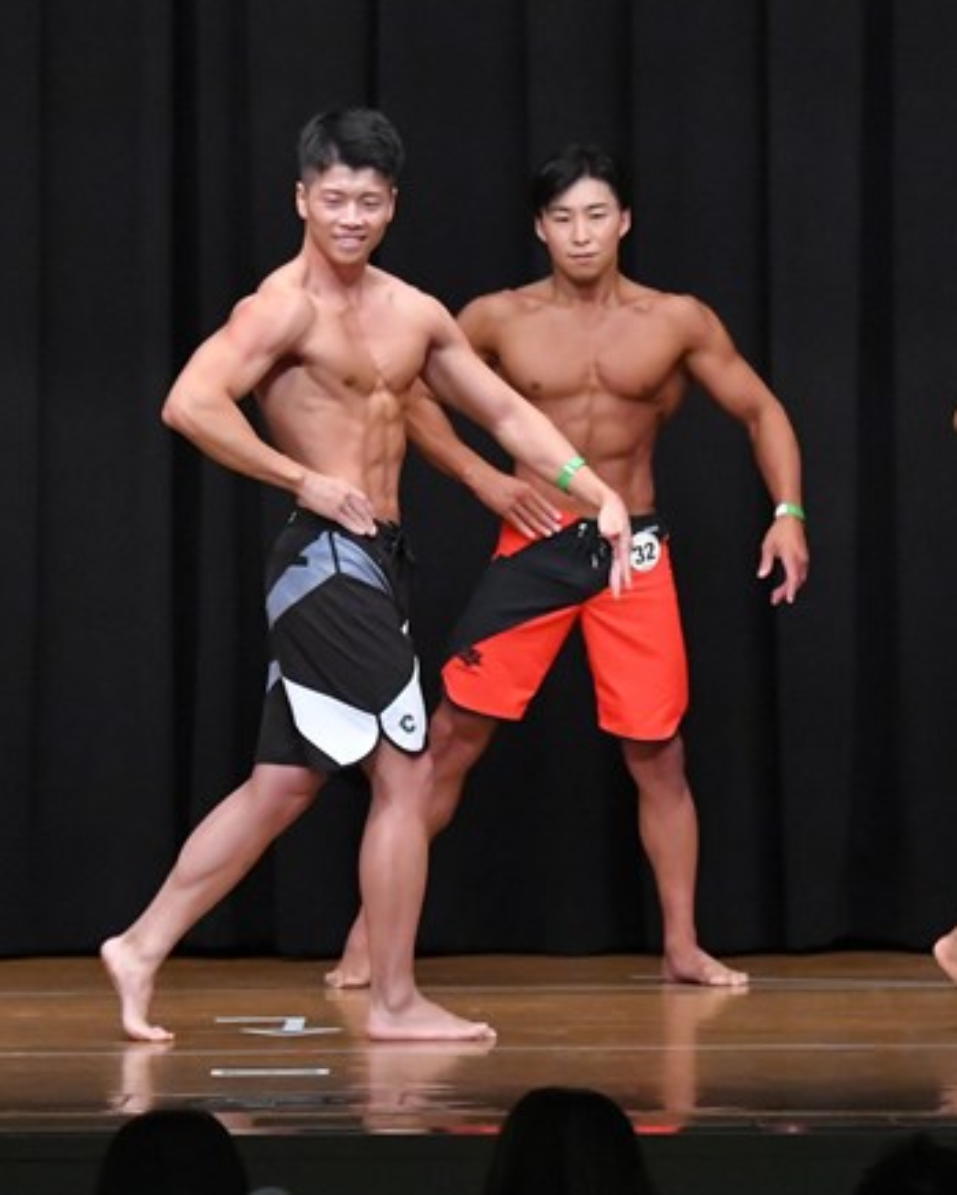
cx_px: 402
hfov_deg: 5.1
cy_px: 622
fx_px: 10795
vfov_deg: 6.3
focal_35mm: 305
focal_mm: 122
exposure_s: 1/400
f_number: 5.6
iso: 8000
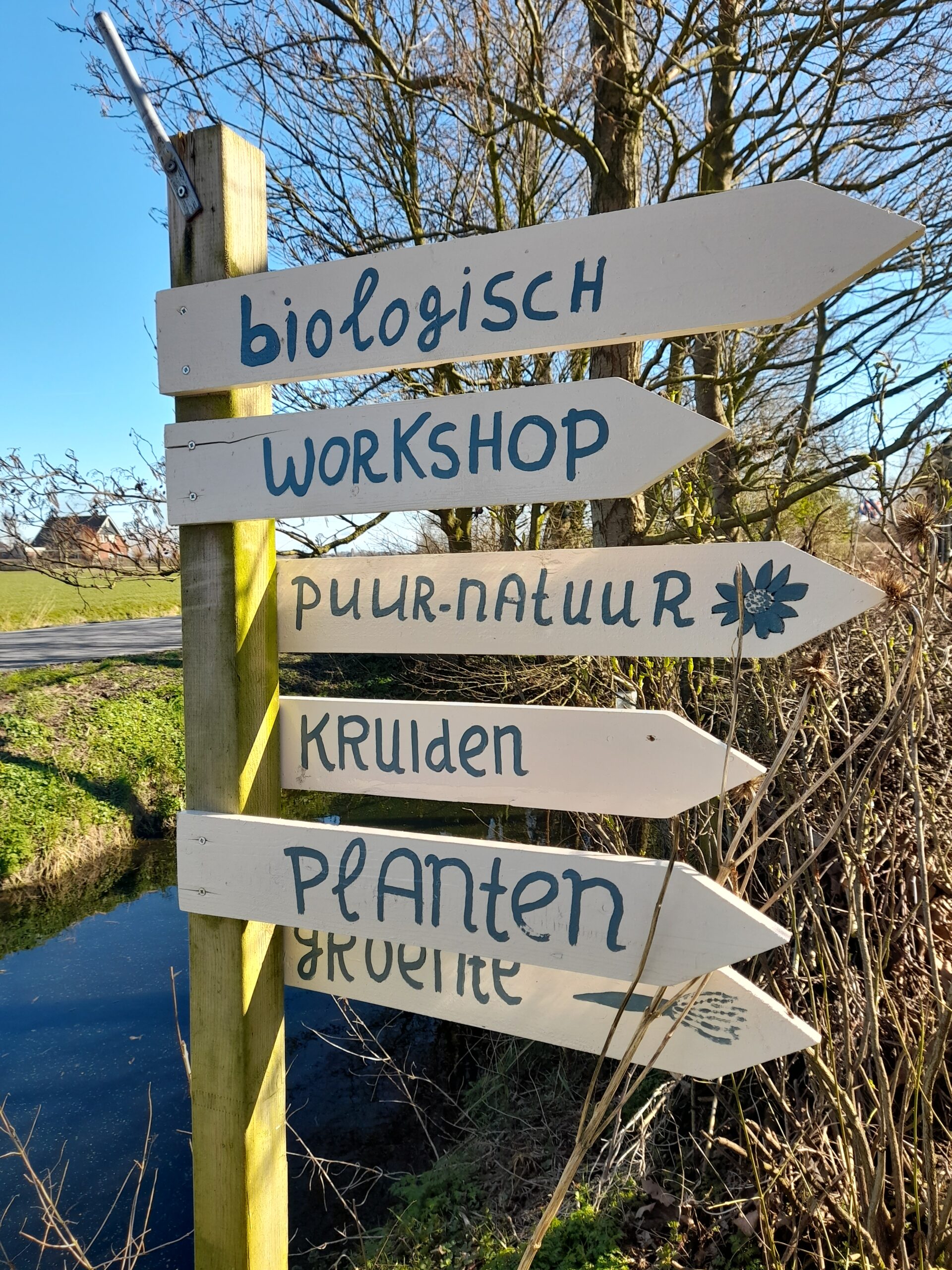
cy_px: 635
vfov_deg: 69.4
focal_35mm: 25
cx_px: 476
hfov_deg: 54.9
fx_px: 917
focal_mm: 4.6
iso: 20
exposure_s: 1/222
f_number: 2
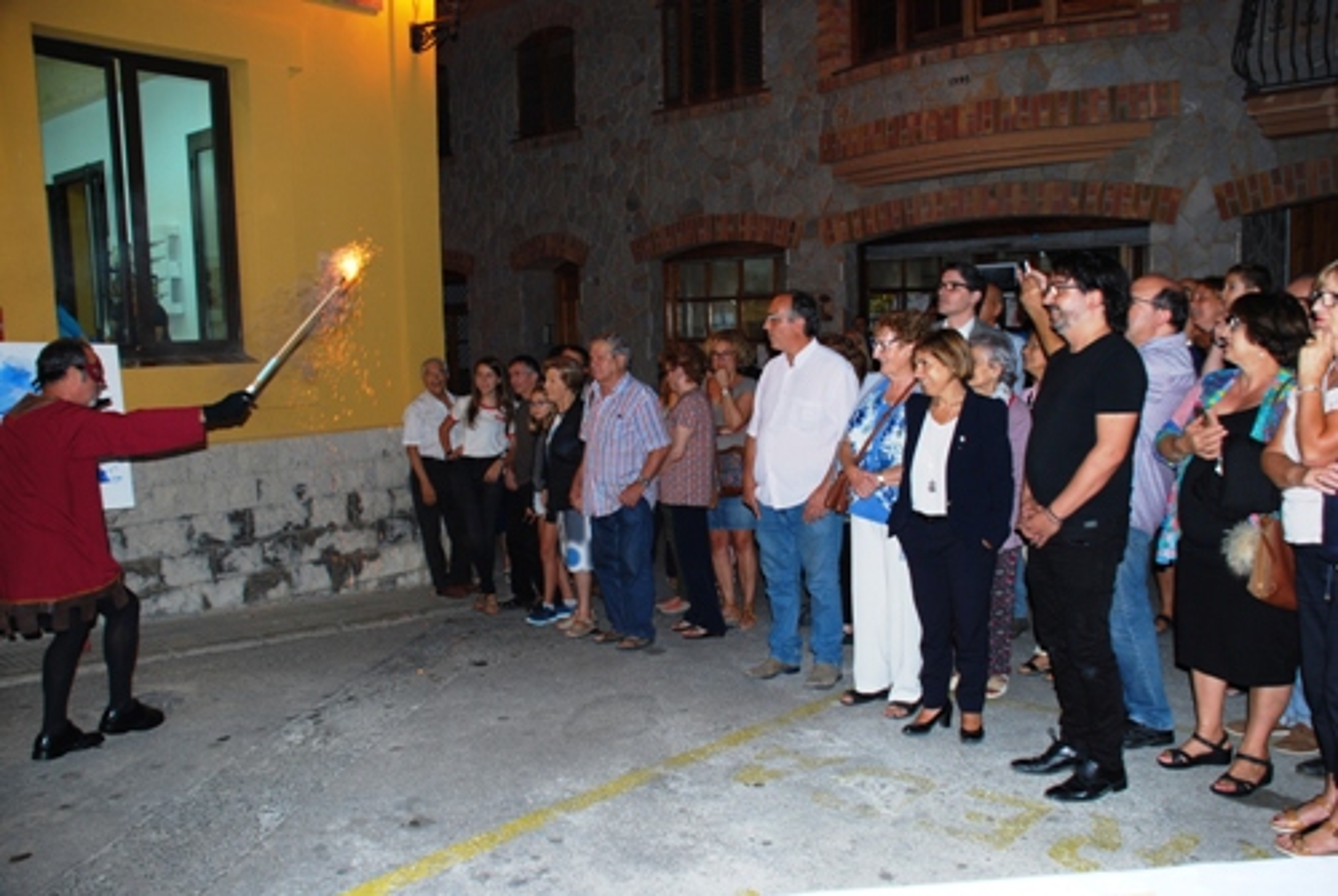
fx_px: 1117
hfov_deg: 61.9
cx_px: 669
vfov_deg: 43.7
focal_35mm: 30
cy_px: 448
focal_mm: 20
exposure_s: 1/60
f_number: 3.8
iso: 220
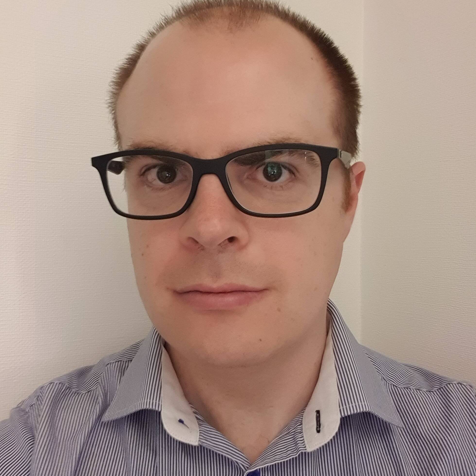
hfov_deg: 44.9
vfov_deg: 44.9
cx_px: 237
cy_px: 243
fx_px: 576
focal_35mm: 37
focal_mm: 2.92
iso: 500
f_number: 1.7
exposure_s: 1/25
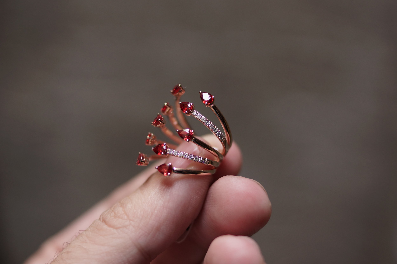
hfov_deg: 37.8
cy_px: 132
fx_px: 579
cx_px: 198
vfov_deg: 25.8
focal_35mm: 52
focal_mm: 35
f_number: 2.2
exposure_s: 1/125
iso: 250
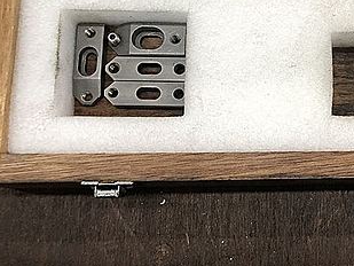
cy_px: 88
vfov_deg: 25.1
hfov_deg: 31.2
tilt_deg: -79.1
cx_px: 339
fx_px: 593
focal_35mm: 58
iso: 40
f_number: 1.8
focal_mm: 3.99
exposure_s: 1/30
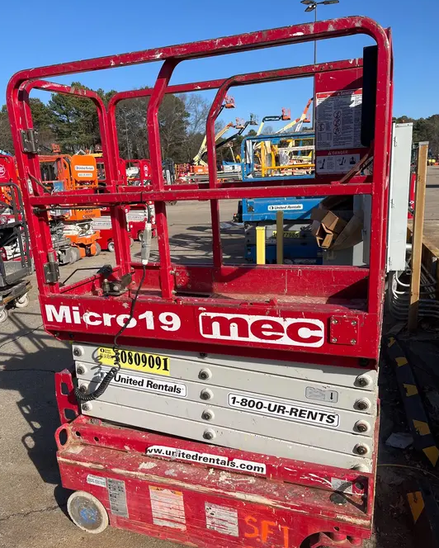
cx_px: 220
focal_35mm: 28
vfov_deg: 62.1
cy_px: 294
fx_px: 454
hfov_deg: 51.6
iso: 50
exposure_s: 1/3521
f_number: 1.6
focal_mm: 5.1
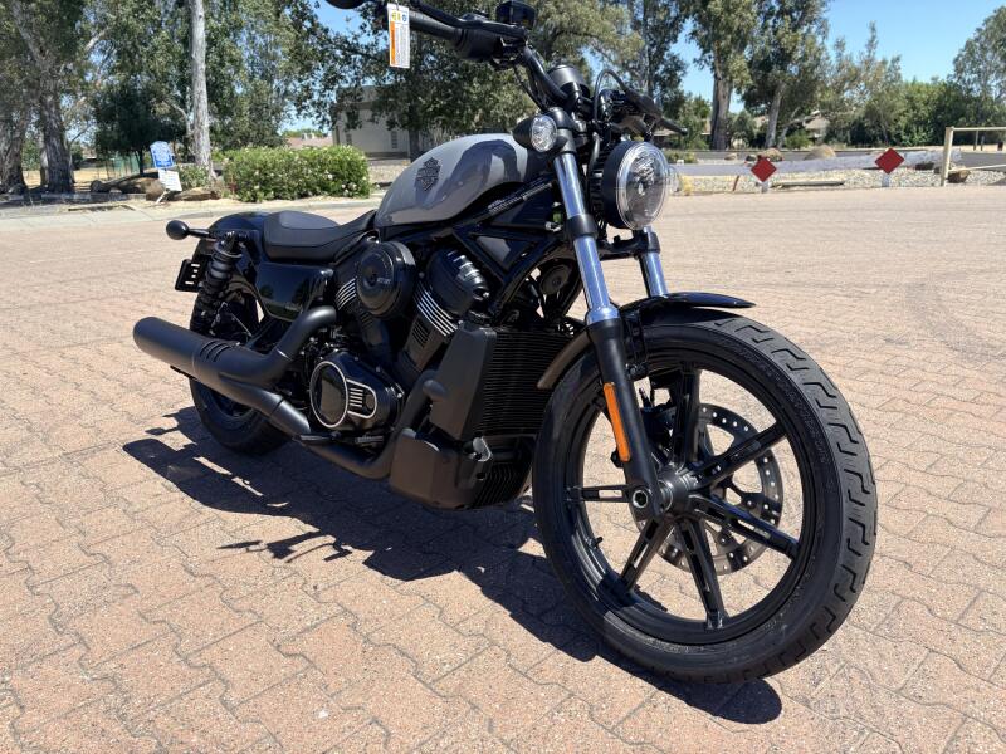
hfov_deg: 67.3
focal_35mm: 26
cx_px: 503
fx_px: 756
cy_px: 377
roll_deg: +2.0
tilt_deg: -16.4
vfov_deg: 53.1
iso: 50
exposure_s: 1/1953
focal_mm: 5.96
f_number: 1.6
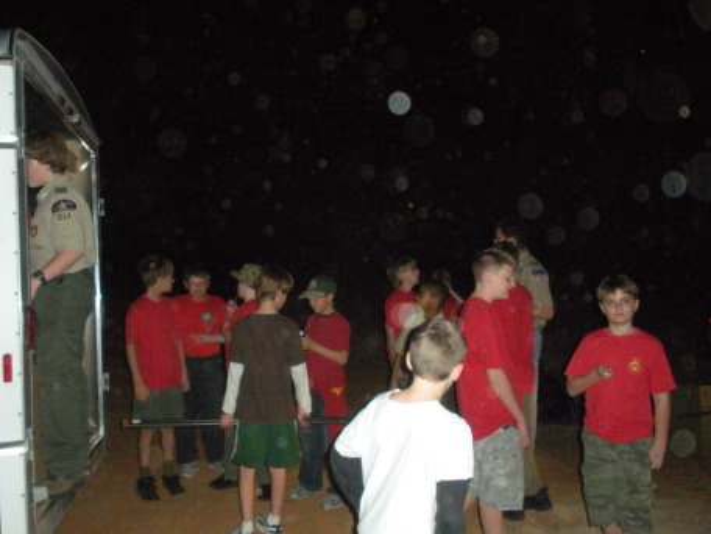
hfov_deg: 51.4
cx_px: 356
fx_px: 739
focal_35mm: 36
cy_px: 267
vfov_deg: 39.7
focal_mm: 6.3
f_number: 3.5
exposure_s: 1/60
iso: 800
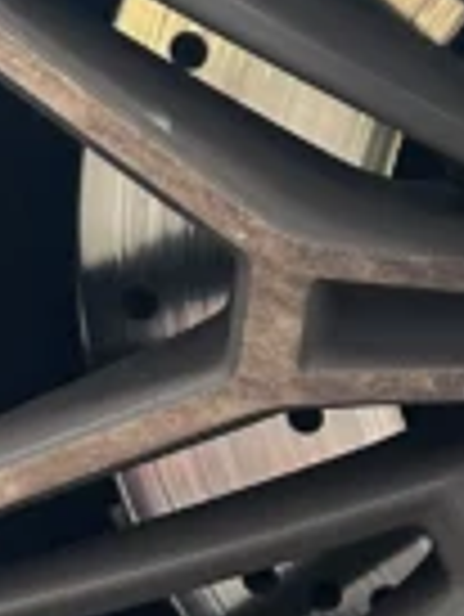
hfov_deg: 8.0
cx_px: 896
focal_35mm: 179
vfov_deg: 11.0
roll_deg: +0.4
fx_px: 3194
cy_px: 337
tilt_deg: -15.0
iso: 160
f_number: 1.78
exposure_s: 1/121
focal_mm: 6.86
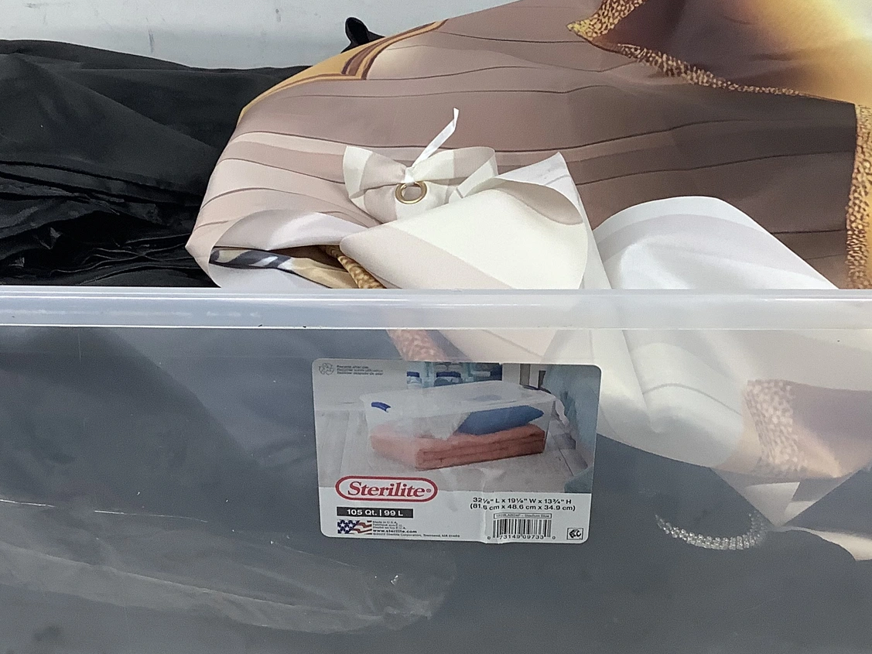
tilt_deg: -32.7
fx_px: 1385
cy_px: 239
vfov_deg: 26.5
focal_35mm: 55
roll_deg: +0.9
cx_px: 464
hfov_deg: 34.9
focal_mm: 3.3
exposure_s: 1/120
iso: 100
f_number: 2.4
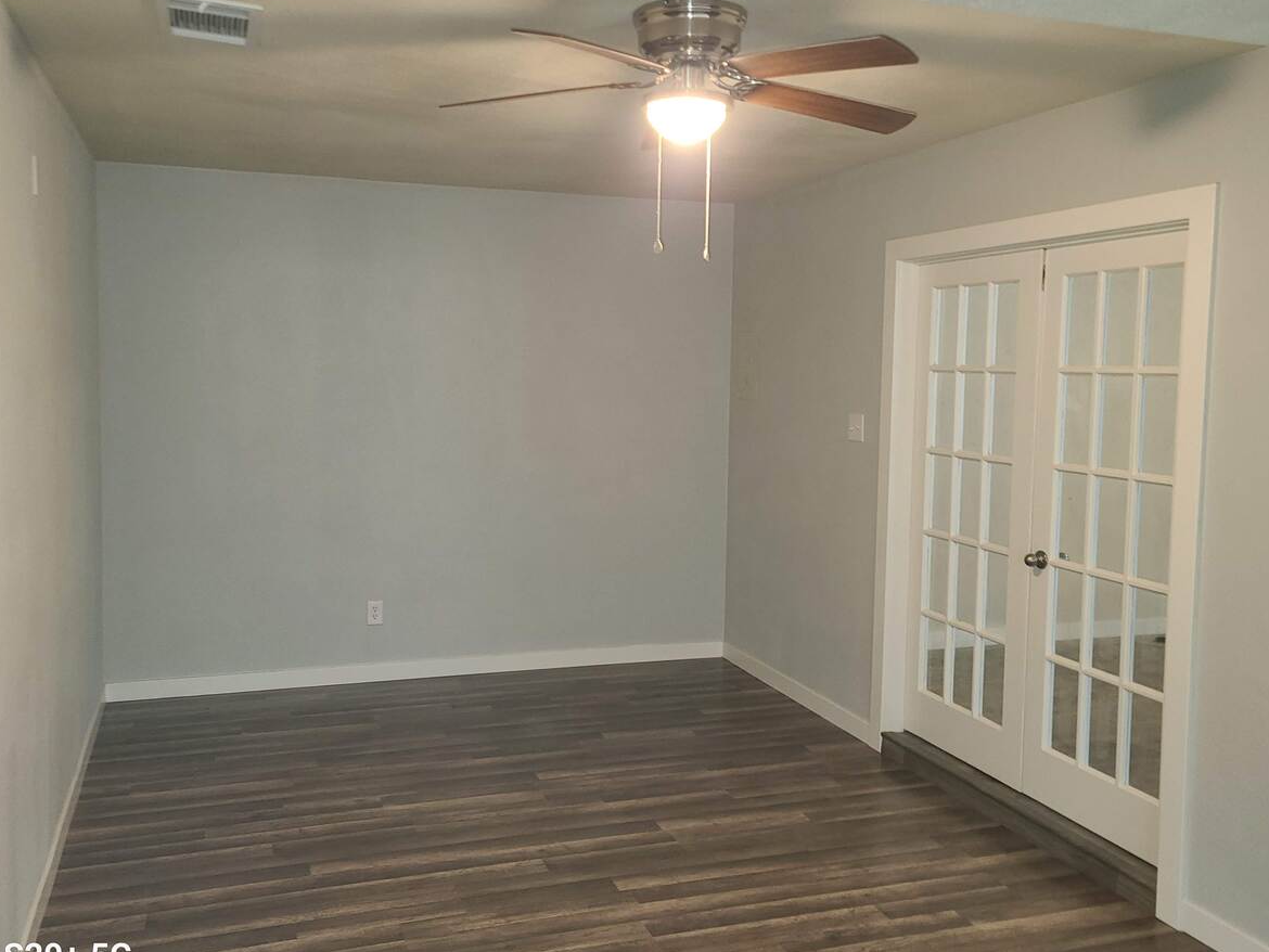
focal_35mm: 32
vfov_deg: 44.2
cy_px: 464
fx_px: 1173
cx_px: 600
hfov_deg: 56.8
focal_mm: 5.4
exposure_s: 1/10
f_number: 1.8
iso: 125
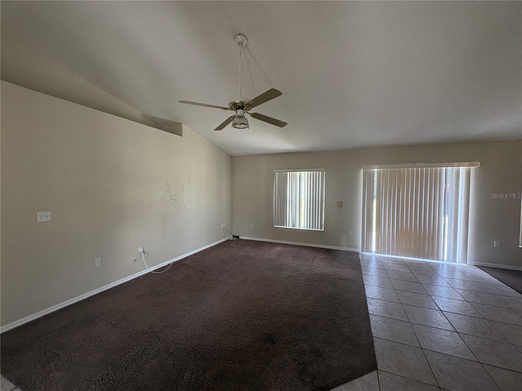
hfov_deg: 102.1
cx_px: 261
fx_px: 211
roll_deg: +0.3
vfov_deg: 85.7
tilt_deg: -1.7
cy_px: 196
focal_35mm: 14
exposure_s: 1/83
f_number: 2.2
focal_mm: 2.22
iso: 250
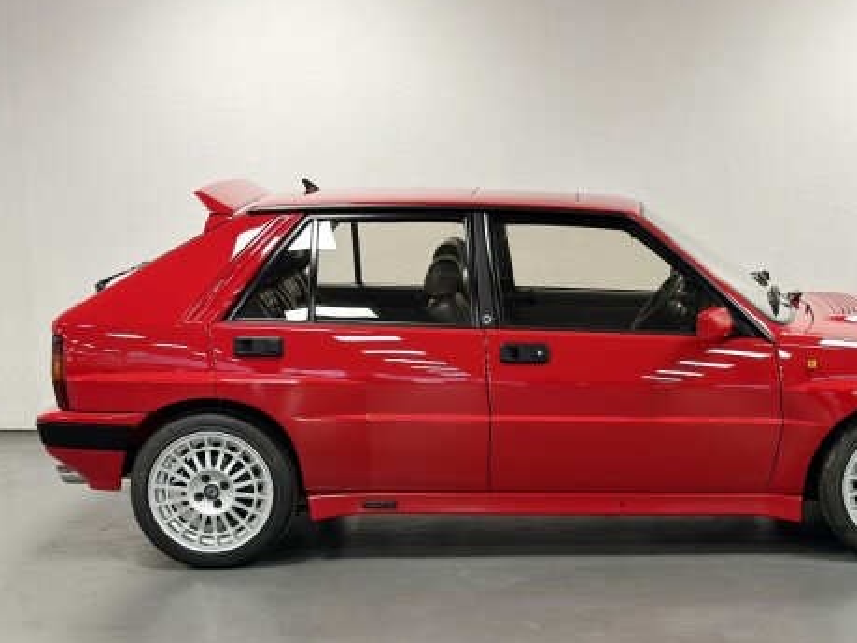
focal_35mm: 67
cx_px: 575
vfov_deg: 21.9
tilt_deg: -9.9
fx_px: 1658
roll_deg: +0.6
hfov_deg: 28.8
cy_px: 396
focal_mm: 6.86
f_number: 1.78
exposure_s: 1/60
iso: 125
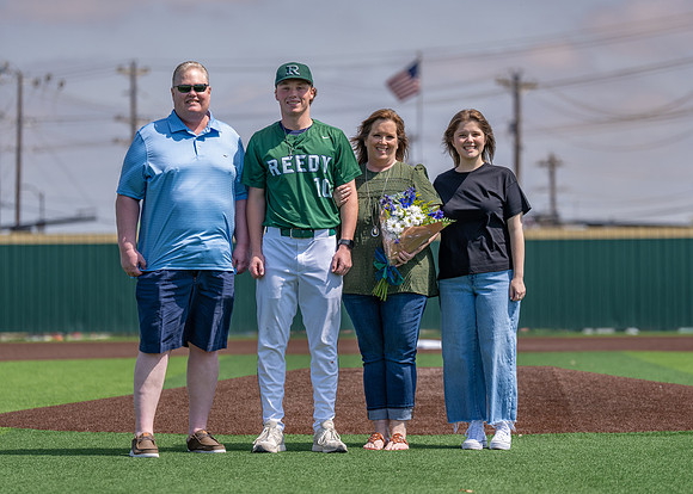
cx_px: 351
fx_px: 2872
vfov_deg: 9.8
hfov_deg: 13.8
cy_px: 251
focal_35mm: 146
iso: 100
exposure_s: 1/2000
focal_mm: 131
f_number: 2.8
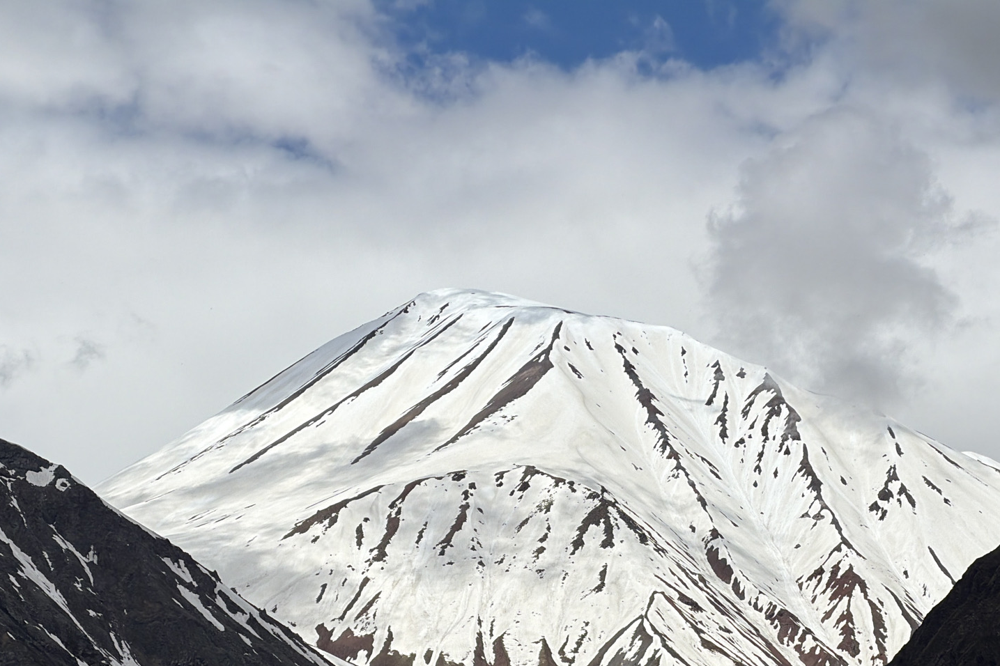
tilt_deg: +9.3
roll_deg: +0.3
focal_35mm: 145
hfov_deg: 14.1
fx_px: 4027
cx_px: 654
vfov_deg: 9.4
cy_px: 489
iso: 20
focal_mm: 16.89
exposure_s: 1/2717
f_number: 2.8
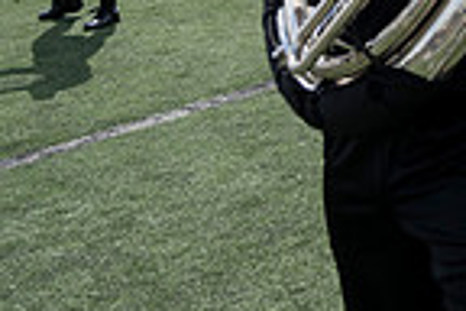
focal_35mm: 97
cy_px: -138
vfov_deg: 13.4
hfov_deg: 18.8
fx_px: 1256
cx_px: 680
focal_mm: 24
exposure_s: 1/1600
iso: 200
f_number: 5
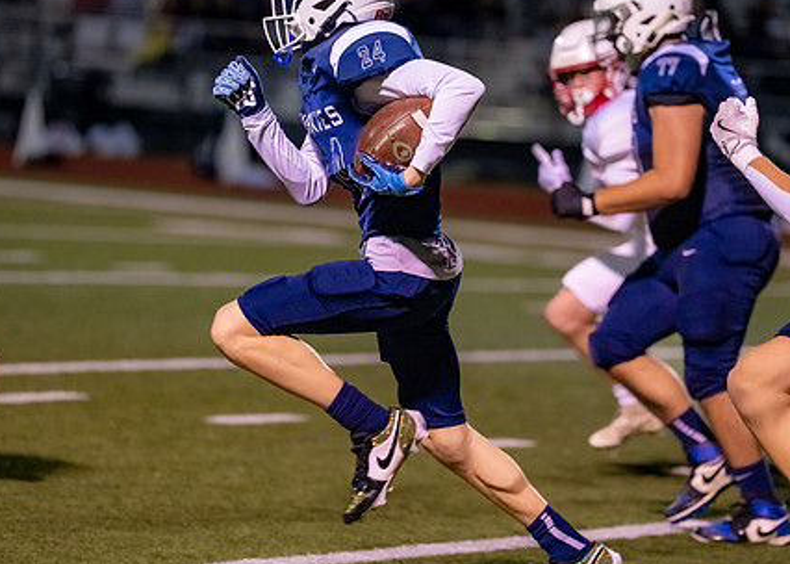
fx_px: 5854
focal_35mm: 261
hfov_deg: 7.7
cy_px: 249
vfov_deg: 5.5
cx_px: 412
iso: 5000
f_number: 2.8
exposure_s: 1/1000
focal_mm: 171
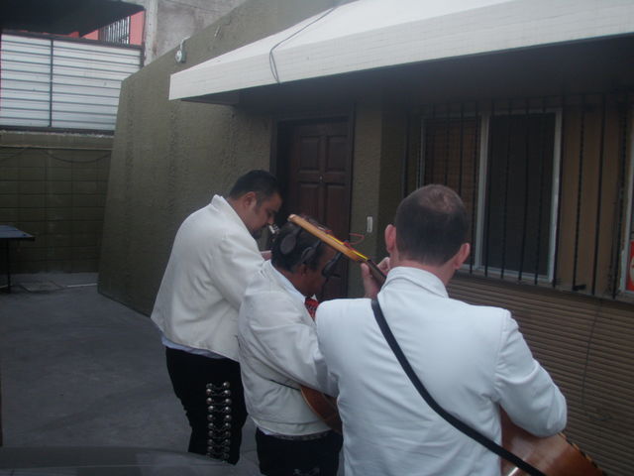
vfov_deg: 37.7
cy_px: 238
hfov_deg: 49.0
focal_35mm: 38
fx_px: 696
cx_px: 317
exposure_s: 1/30
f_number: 3.5
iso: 100
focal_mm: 6.7
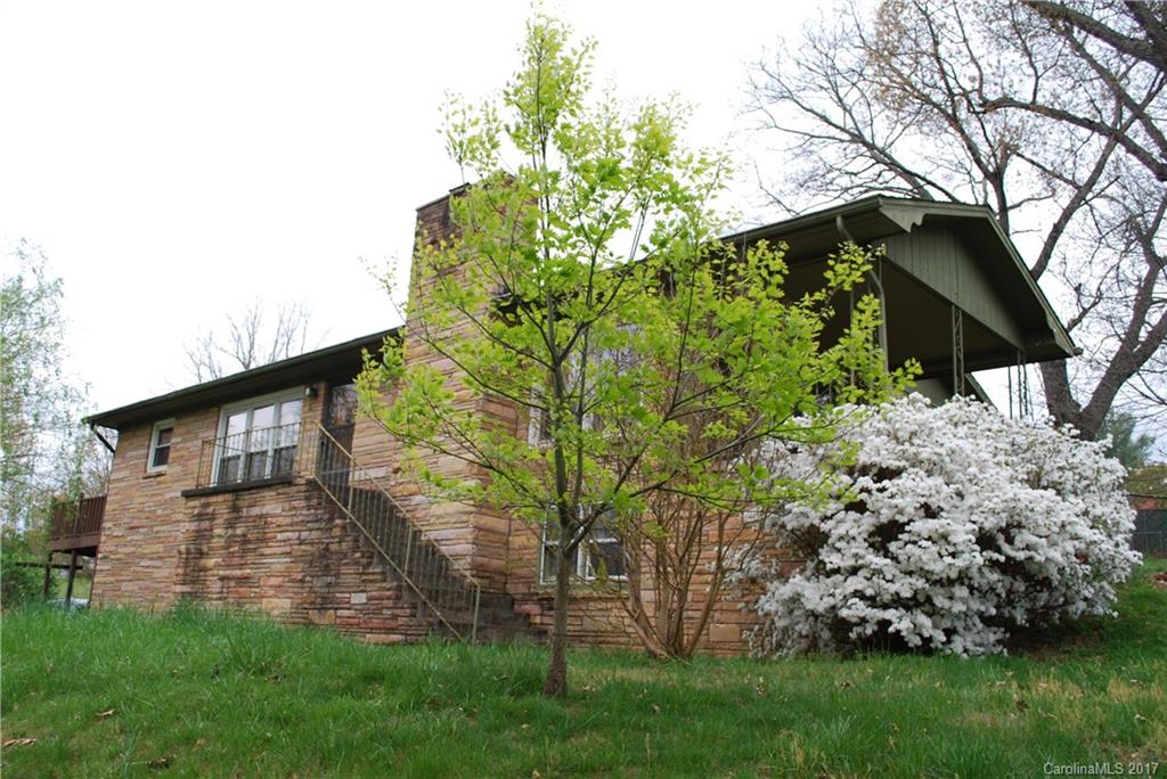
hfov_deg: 57.2
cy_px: 390
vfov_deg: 40.0
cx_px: 584
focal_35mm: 33
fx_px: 1070
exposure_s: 1/160
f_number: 6.3
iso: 100
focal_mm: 22
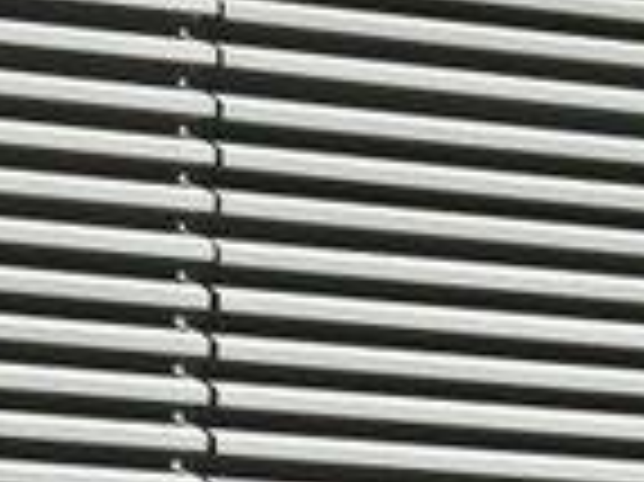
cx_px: -811
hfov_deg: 5.6
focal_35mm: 344
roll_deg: -0.7
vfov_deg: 4.1
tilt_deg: -2.7
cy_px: 1640
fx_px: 6394
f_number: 1.78
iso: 64
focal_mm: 6.76
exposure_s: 1/5208
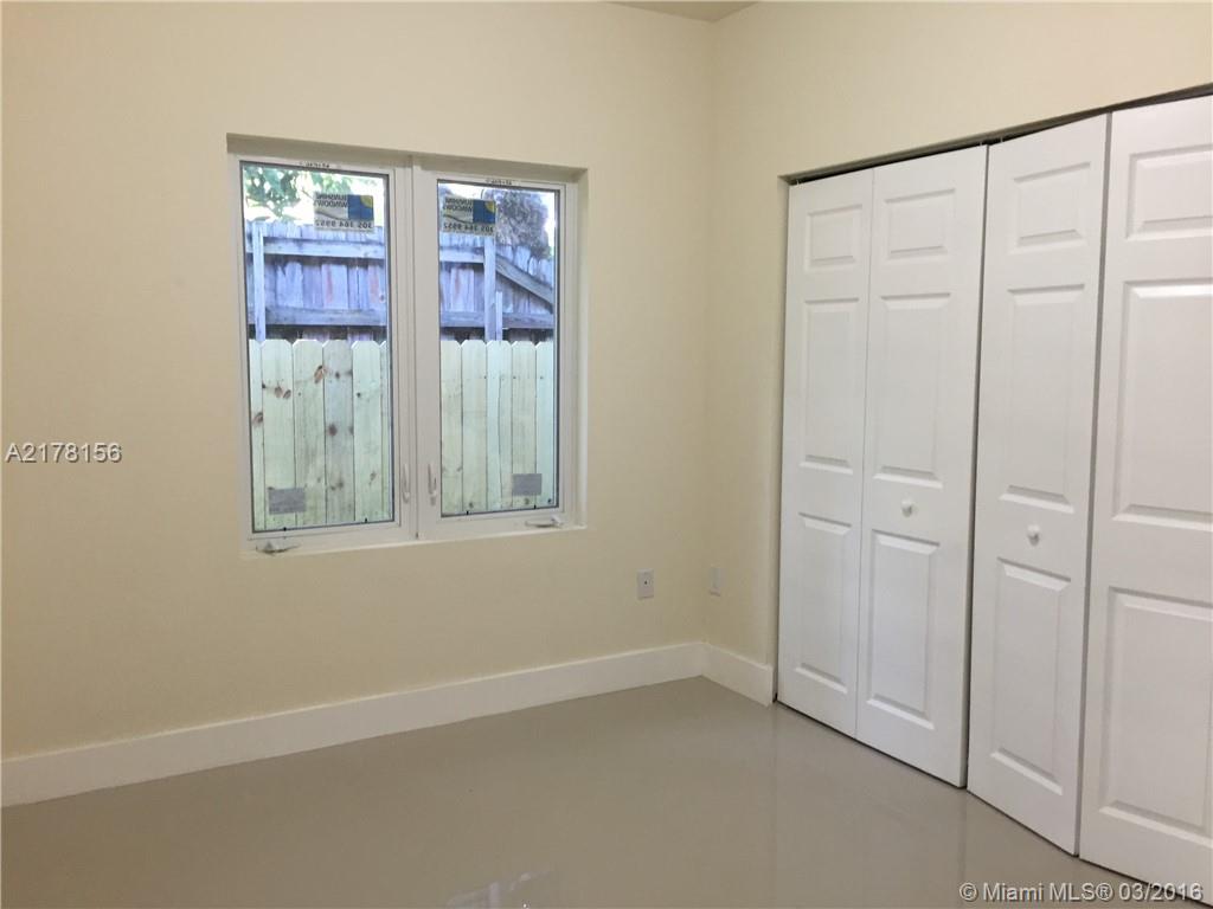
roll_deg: -1.2
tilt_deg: -6.7
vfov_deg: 48.2
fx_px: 1016
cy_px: 454
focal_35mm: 29
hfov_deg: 61.7
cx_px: 606
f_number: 2.2
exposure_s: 1/30
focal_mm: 4.15
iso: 100
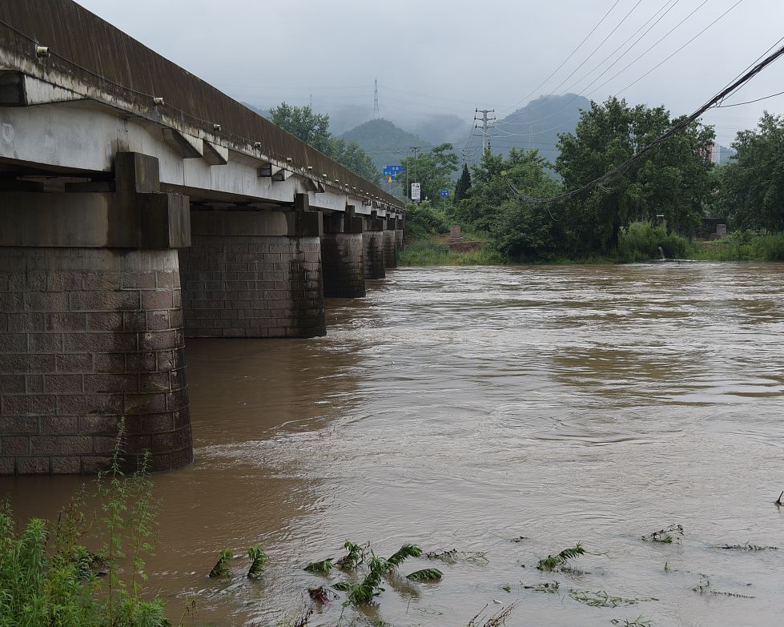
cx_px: 398
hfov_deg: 40.3
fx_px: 1067
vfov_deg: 32.7
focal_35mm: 46
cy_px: 313
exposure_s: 1/500
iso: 125
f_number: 4
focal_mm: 40
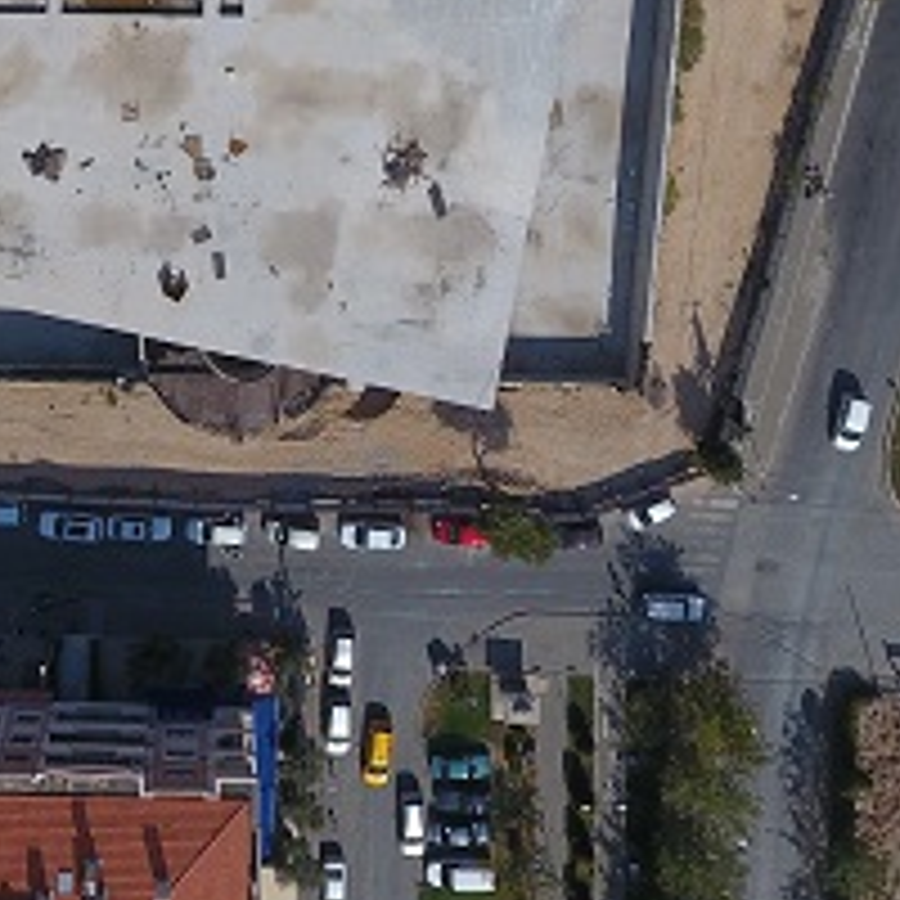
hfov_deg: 31.3
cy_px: -36
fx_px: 1559
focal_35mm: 53
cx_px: 171
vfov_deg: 29.7
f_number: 2.8
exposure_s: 1/1901
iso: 100
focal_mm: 3.61
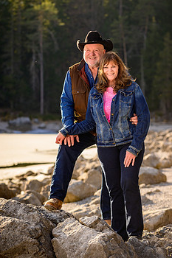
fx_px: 968
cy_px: 102
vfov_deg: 15.2
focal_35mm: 135
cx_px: 107
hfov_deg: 10.1
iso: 125
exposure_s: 1/640
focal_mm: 105
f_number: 4.5
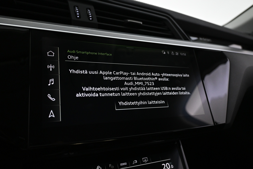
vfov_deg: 47.9
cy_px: 84
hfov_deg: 67.4
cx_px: 126
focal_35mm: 27
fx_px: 190
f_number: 3.5
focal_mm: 18
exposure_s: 1/60
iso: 1600
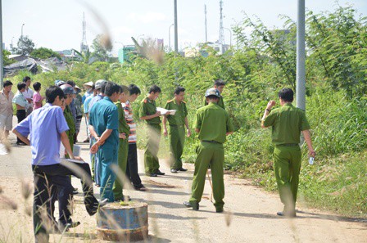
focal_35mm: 99
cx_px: 184
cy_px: 122
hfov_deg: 20.6
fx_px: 1007
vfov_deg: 13.8
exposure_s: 1/800
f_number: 5.6
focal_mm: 66
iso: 400
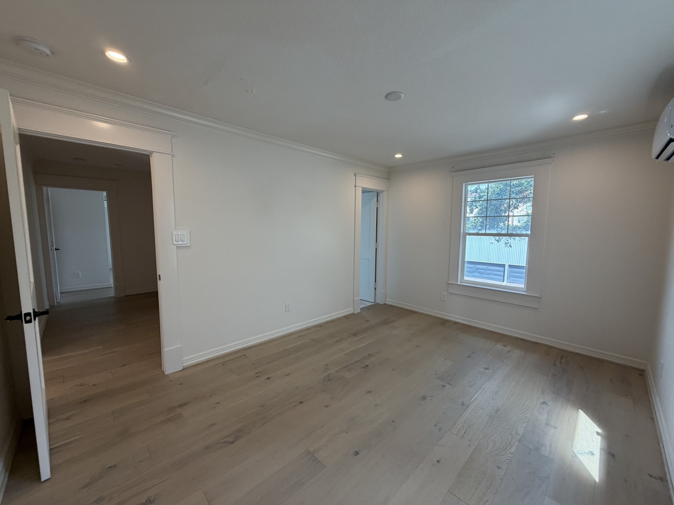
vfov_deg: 85.7
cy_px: 252
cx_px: 337
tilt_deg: -6.3
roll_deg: -1.3
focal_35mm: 14
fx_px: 273
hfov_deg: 102.1
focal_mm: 2.22
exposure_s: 1/121
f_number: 2.2
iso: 125
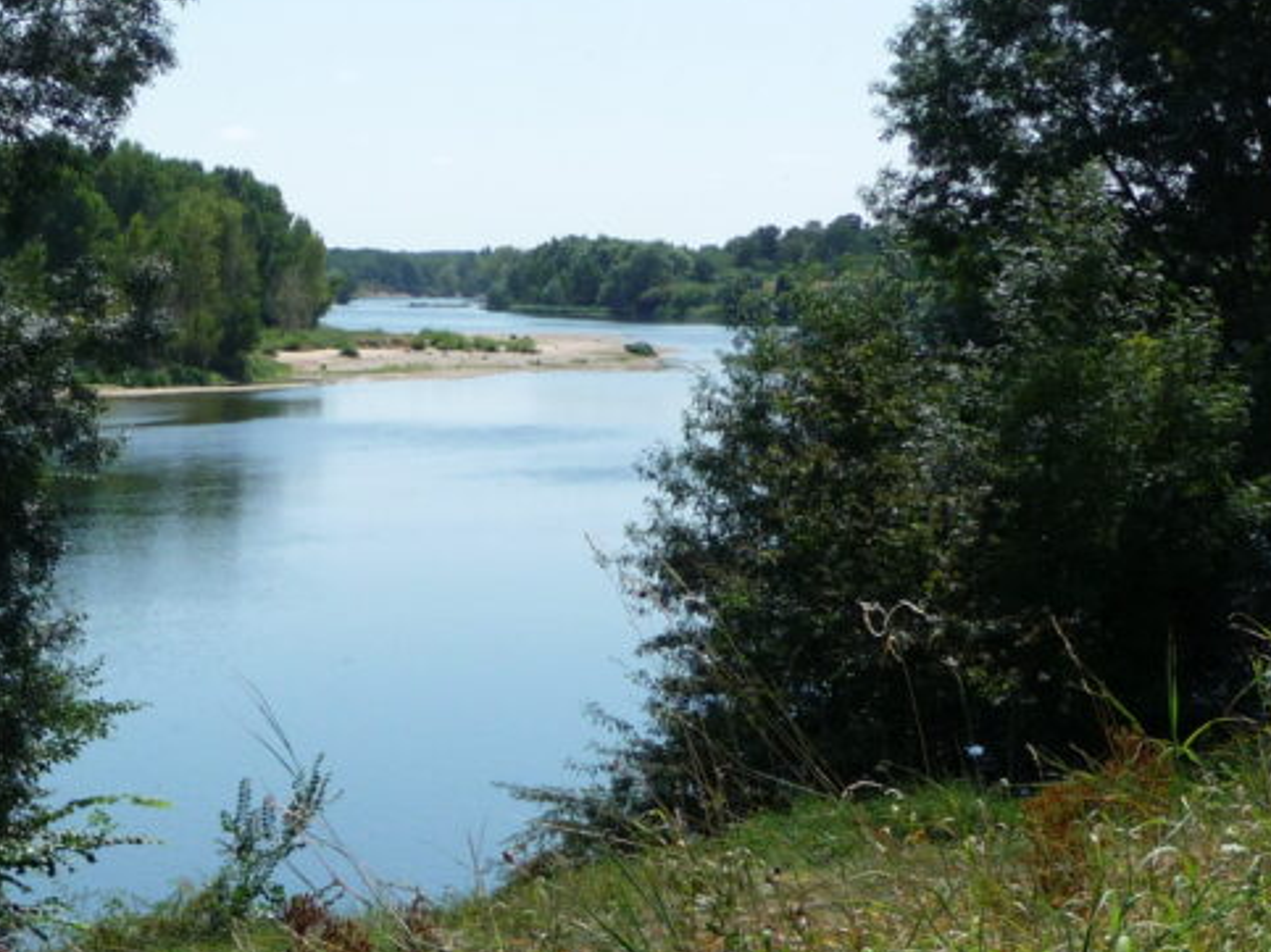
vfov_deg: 14.0
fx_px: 3891
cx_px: 242
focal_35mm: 106
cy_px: 560
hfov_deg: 18.4
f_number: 4.2
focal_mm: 8.5
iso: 100
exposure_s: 1/640
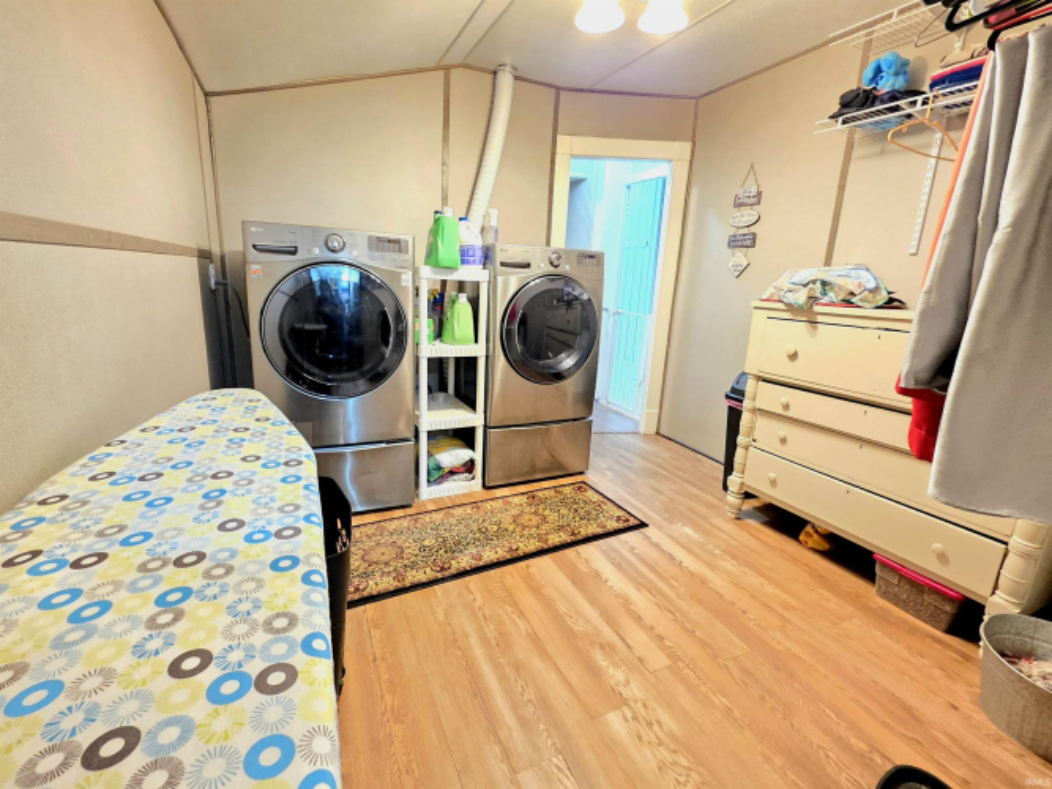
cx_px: 526
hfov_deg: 106.2
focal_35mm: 13
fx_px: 395
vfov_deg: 89.9
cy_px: 394
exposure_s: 1/24
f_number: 1.9
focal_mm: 2.2
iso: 1250
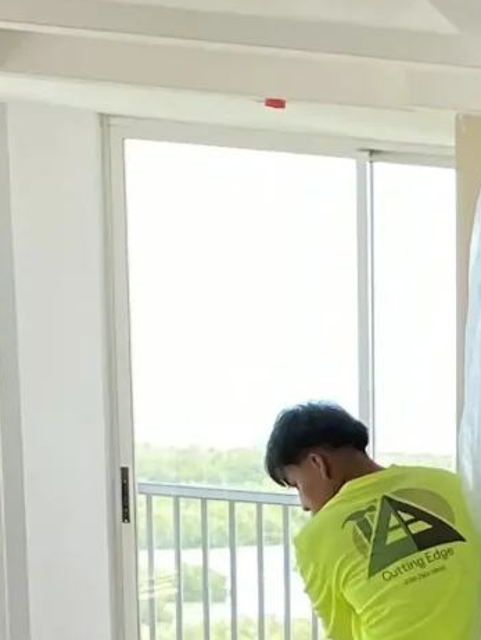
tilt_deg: -14.7
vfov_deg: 12.4
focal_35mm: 144
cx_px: 1228
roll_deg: -4.5
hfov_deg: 9.1
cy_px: 1200
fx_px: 2665
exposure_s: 1/121
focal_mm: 4.25
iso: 64
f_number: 1.8
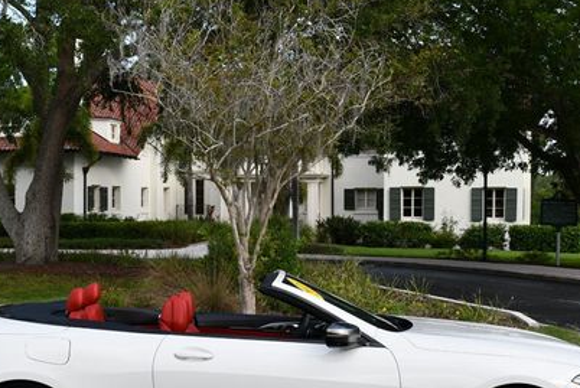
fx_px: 1129
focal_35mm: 70
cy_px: 270
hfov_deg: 28.8
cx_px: 255
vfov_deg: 19.4
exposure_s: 1/250
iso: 200
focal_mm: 22
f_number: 8
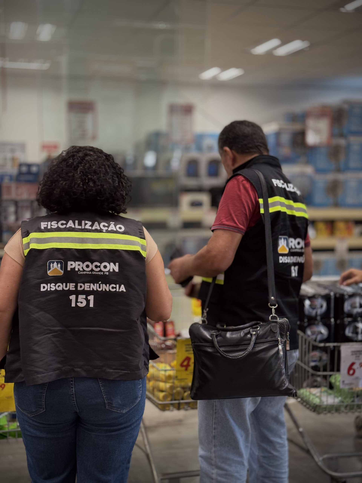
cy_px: 242
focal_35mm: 48
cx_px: 181
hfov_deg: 30.3
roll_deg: +0.9
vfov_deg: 39.7
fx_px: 669
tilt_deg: -4.7
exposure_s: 1/60
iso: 100
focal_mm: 6.76
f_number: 1.78
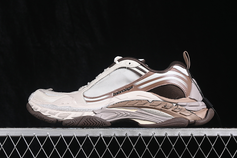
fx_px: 494
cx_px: 118
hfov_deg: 27.0
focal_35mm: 75
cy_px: 79
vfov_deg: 18.2
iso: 160
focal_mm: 50
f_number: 8
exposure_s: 1/80
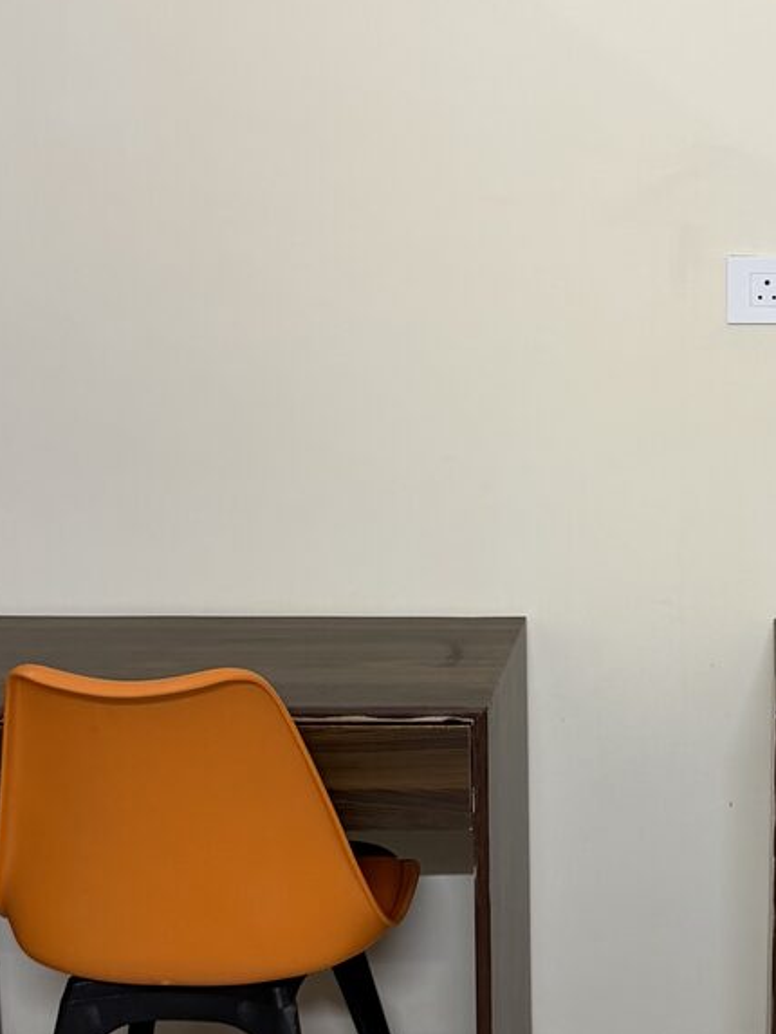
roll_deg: -0.6
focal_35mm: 67
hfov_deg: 21.3
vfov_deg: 28.9
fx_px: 2002
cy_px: 466
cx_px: 753
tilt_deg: -9.8
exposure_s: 1/50
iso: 200
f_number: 1.78
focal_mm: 6.76
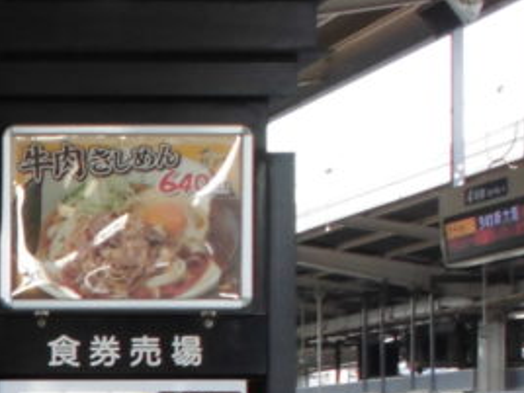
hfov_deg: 12.3
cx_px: -454
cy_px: 544
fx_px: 2195
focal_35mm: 145
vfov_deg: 10.0
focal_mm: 6.9
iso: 100
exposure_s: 1/60
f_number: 4.2
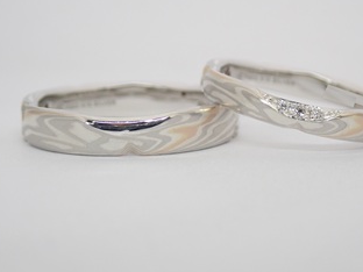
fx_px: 1164
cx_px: 207
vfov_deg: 13.3
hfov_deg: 17.7
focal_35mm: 111
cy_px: 108
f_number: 4.1
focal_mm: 13.65
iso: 200
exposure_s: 1/100
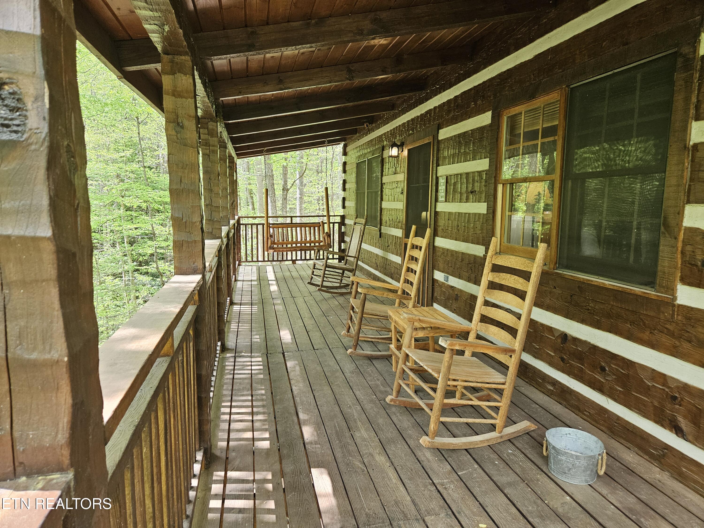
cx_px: 352
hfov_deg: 73.9
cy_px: 264
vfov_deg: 58.9
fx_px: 468
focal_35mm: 23
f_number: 1.8
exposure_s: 1/359
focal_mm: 5.4
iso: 200
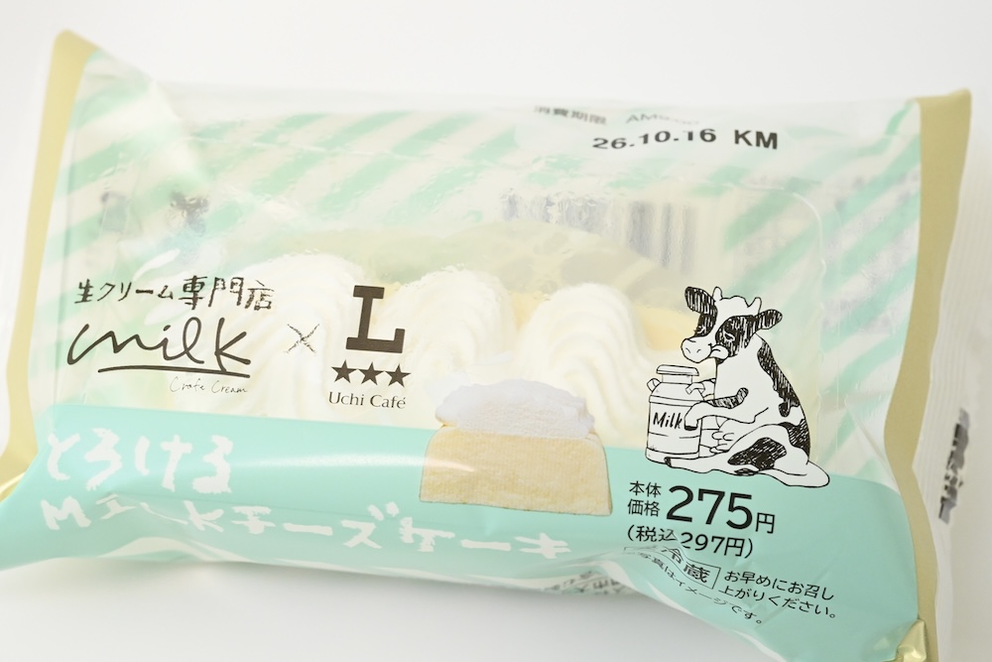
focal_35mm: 60
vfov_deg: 22.6
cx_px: 496
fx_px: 1653
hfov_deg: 33.4
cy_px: 331
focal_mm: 60
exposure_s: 1/250
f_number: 11
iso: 6400
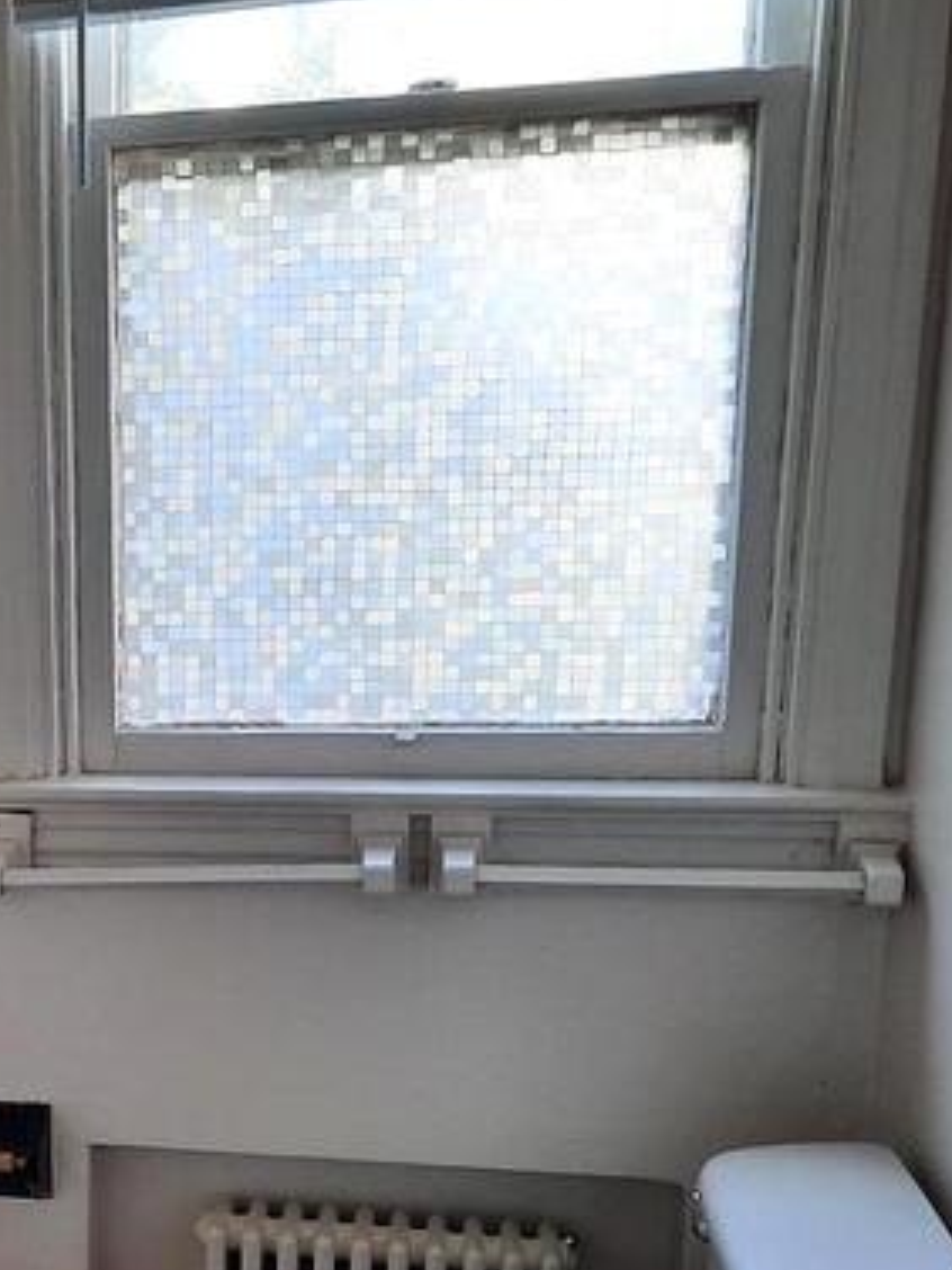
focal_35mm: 51
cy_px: 892
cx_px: 0
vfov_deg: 36.9
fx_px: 1870
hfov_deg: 27.0
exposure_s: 1/60
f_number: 2
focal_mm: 4.6
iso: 64
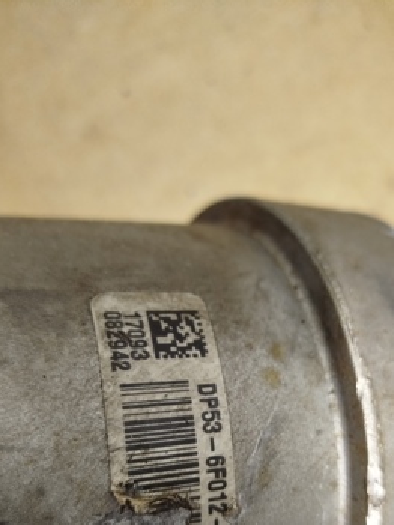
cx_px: 232
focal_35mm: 33
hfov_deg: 42.8
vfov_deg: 54.0
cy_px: 360
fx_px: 501
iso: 500
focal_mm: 5.31
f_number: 1.7
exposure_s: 1/33
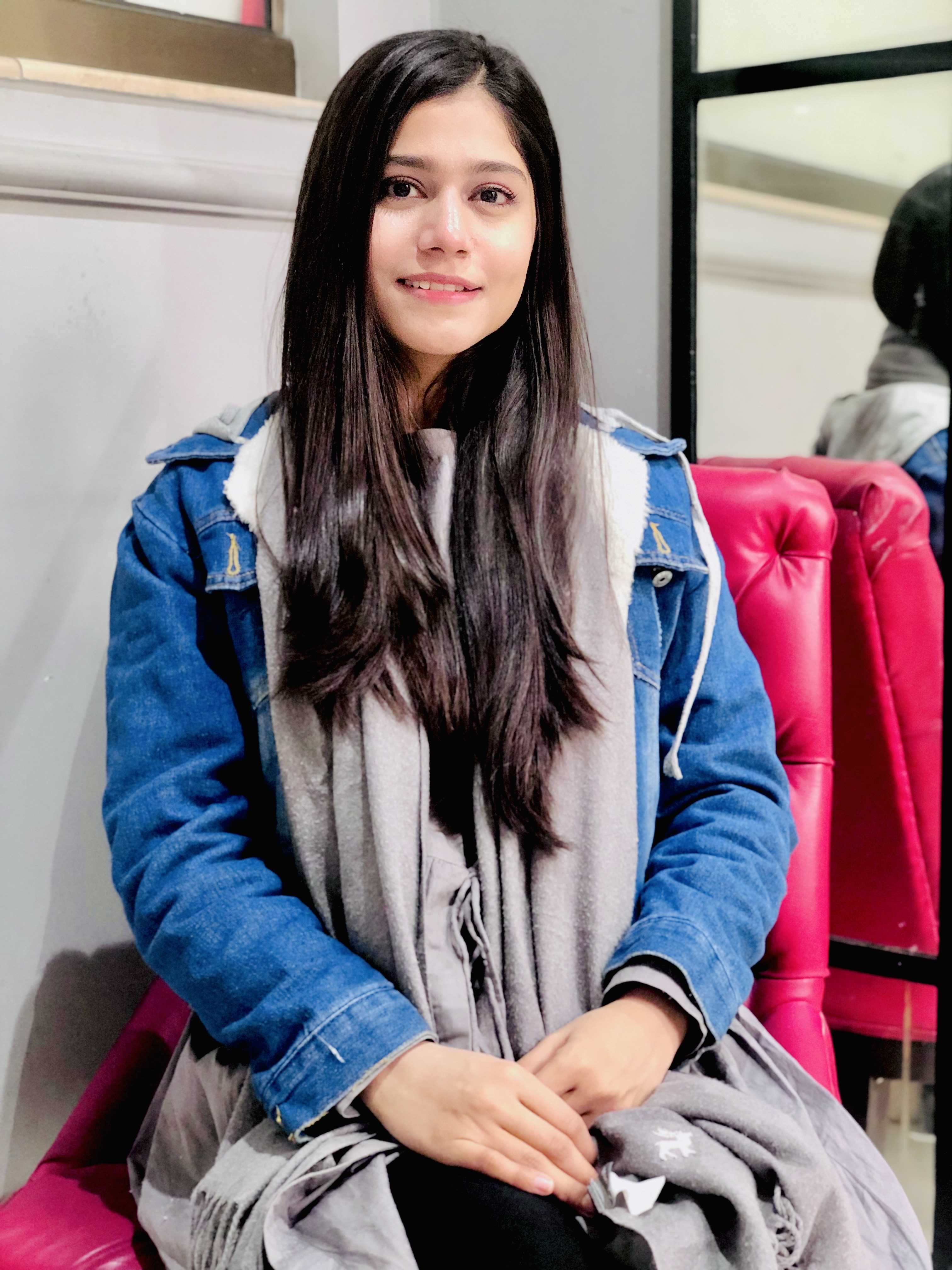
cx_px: 476
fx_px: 1907
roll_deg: +1.4
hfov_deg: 28.0
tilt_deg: -7.2
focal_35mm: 52
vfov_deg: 36.8
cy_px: 635
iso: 160
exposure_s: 1/17
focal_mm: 6
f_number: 2.4
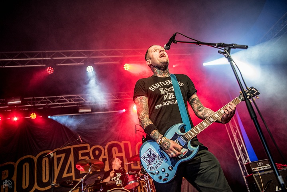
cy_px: 96
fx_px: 255
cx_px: 144
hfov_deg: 58.7
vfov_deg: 41.2
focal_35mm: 32
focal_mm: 32
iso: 1250
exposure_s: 1/100
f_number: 2.8
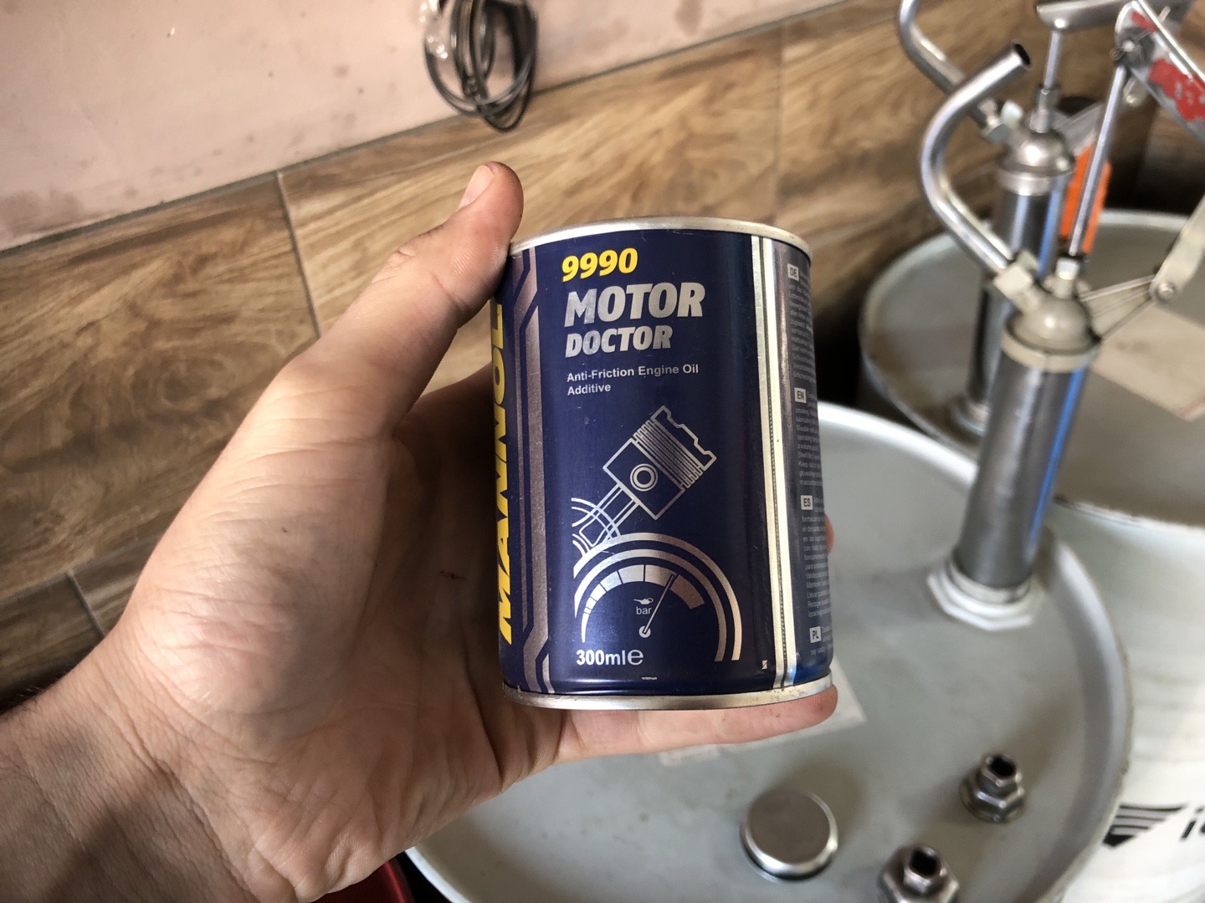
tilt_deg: -37.6
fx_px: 975
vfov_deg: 49.7
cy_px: 452
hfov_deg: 63.4
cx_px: 602
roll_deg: +4.8
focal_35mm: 28
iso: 40
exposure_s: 1/17
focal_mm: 4
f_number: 1.8
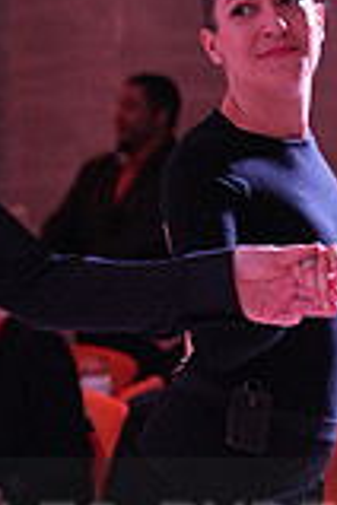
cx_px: -2
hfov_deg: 3.2
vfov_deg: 4.8
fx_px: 6037
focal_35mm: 430
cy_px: 565
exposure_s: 1/200
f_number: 4
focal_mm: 118
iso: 2500
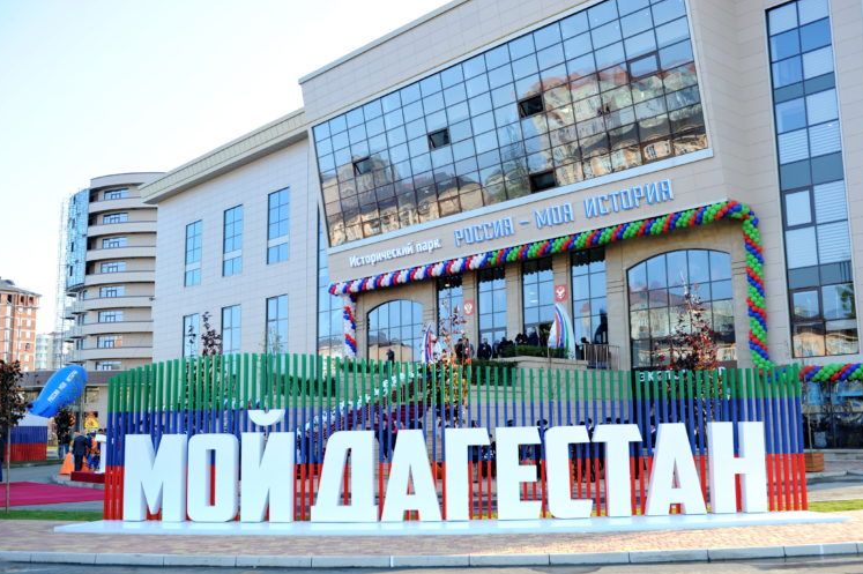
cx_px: 436
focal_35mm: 36
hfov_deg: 53.2
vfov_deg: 36.8
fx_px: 862
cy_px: 294
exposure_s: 1/500
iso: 500
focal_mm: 35
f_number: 5.6
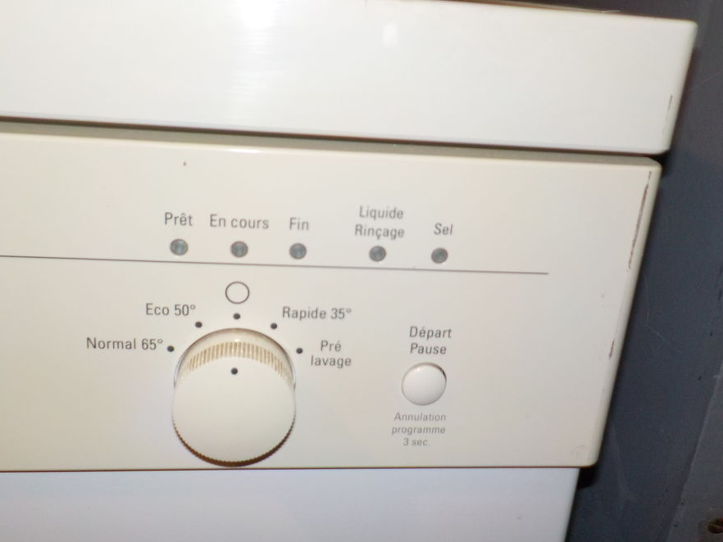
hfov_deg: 53.9
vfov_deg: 41.8
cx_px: 339
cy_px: 261
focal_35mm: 34
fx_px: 710
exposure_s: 1/15
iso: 200
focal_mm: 4.1
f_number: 3.3
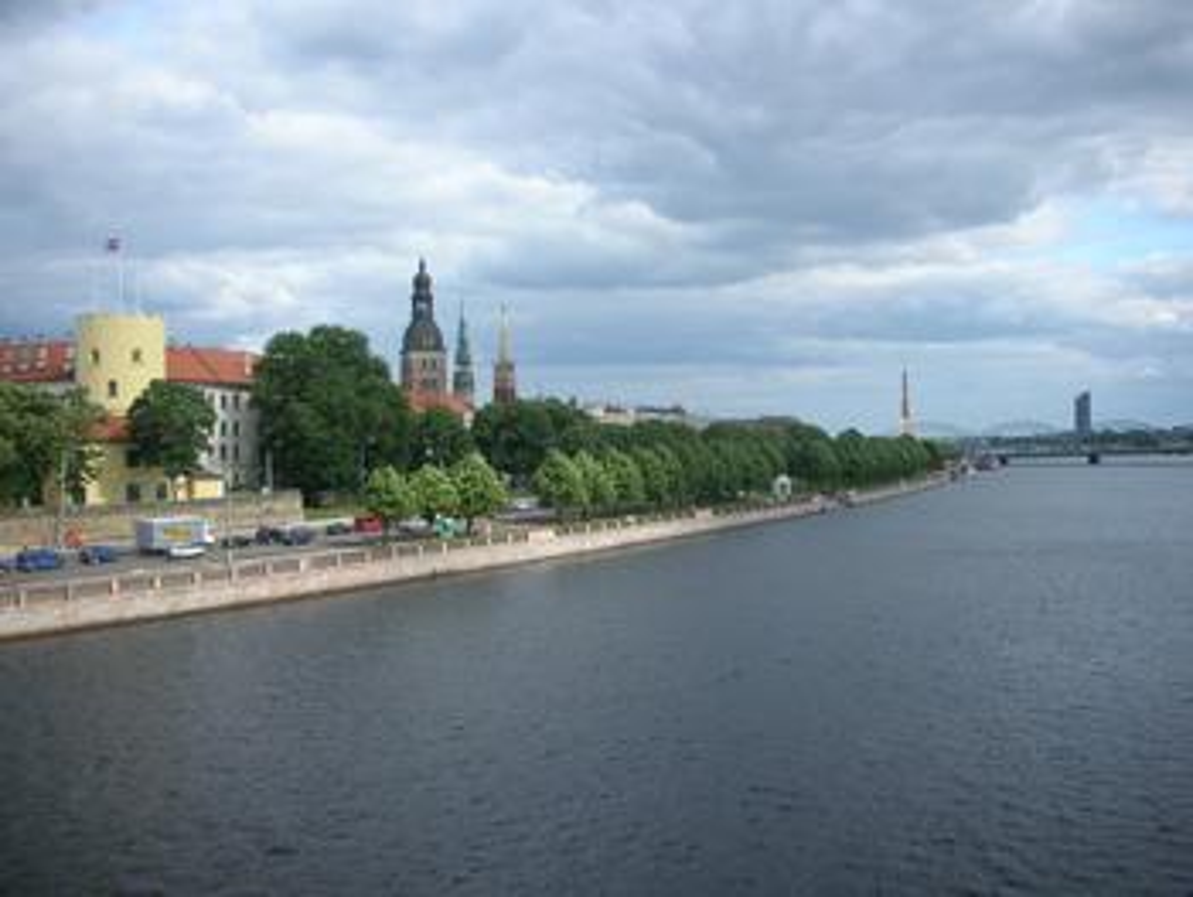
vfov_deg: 40.7
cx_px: 596
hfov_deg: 52.6
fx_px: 1207
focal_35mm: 35
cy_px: 448
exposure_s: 1/66.6
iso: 50
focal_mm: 5.8
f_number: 8.5
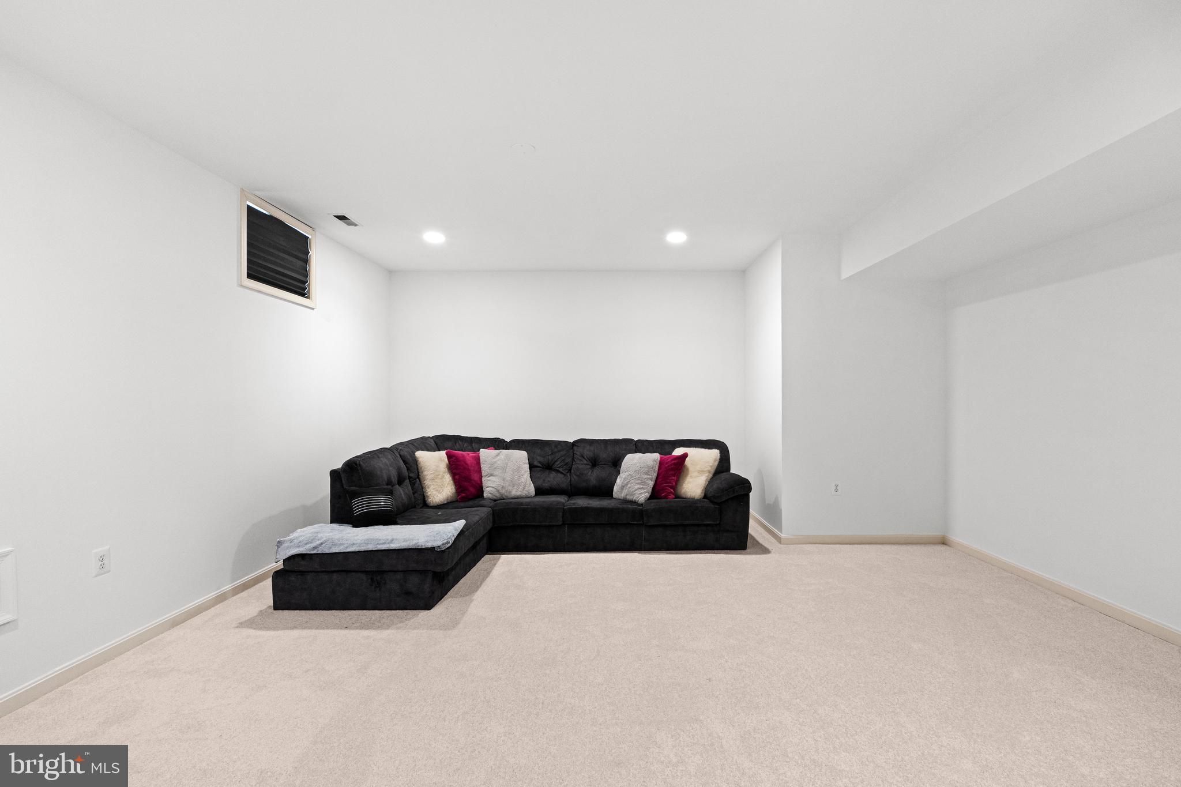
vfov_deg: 73.7
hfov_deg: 96.7
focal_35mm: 16
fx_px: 525
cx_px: 590
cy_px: 394
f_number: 9
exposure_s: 1/8
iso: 3200
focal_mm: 16
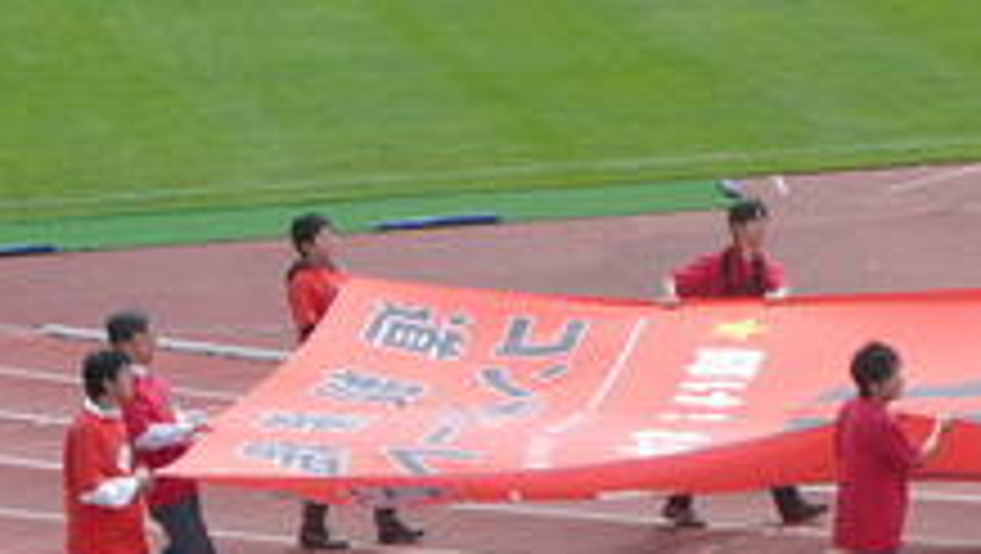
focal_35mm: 250
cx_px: 936
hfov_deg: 8.6
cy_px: 313
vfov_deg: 4.9
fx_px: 6508
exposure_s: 1/640
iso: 100
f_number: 3.6
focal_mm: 19.9
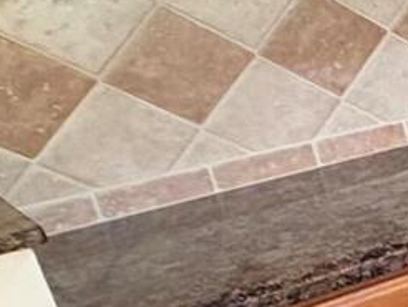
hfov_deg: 12.5
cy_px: 136
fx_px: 1074
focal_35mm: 91
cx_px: 1134
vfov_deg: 16.3
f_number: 2.2
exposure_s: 1/60
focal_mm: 2.22
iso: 400
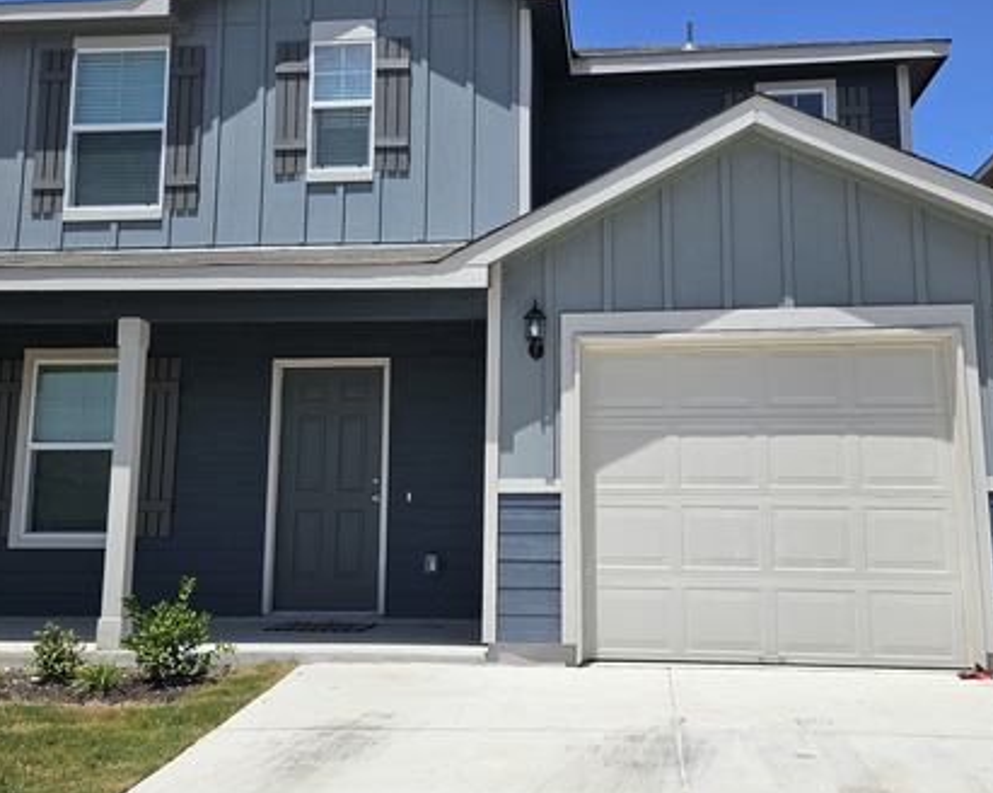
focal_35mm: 35
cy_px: 358
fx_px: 1028
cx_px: 527
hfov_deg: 51.5
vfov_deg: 42.1
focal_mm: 5.4
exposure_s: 1/2775
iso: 25
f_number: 1.8
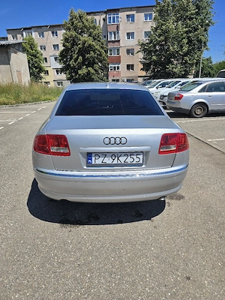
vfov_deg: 73.9
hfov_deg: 58.9
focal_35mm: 23
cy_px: 150
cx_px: 112
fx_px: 199
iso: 12
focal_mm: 6.3
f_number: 1.7
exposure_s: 1/1250
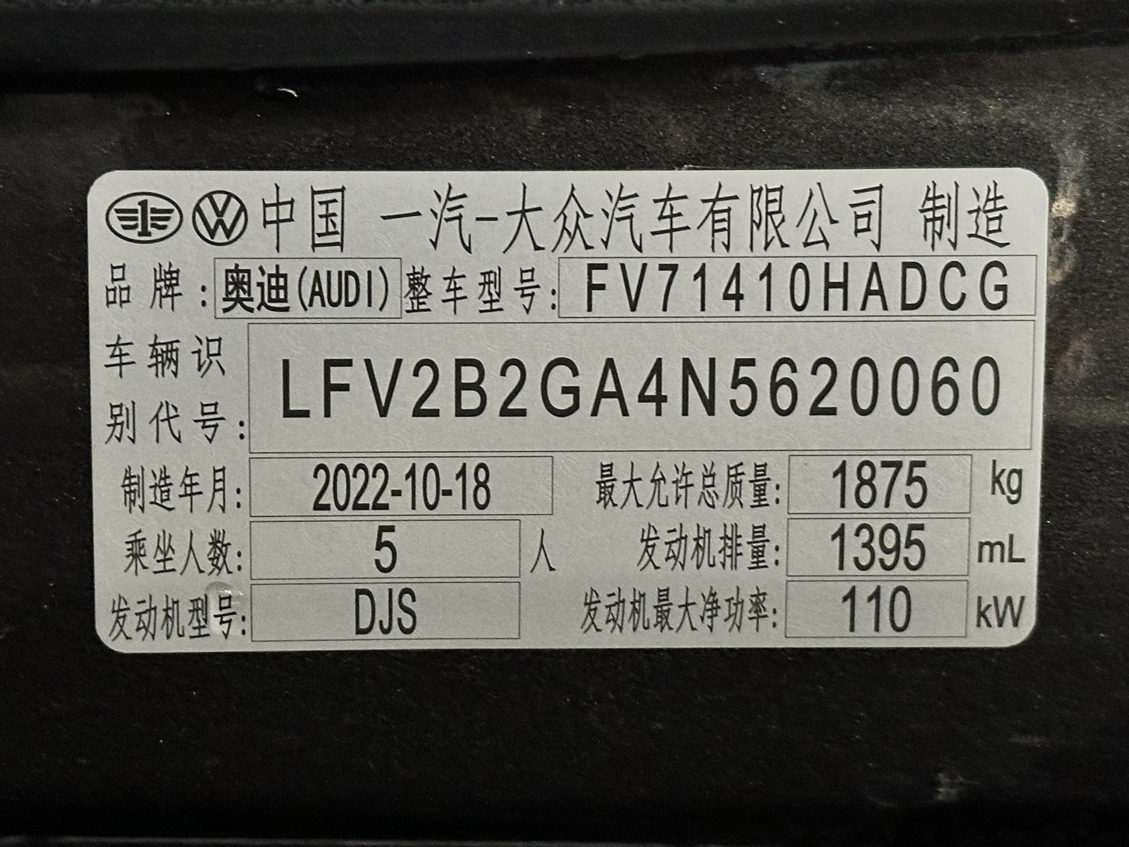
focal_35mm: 48
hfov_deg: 39.7
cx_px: 564
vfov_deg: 30.3
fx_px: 1565
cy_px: 424
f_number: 1.78
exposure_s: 1/40
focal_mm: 6.86
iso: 400
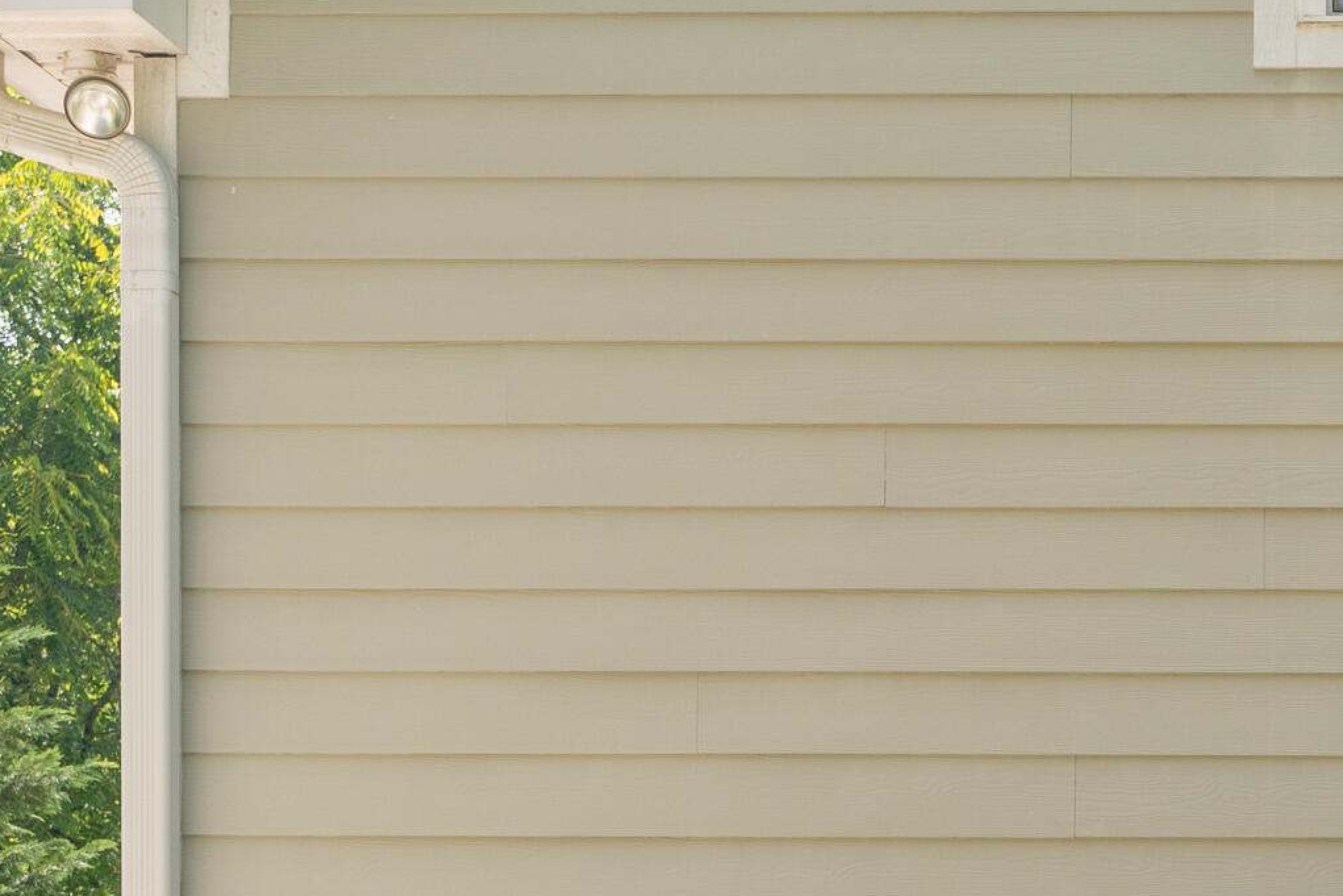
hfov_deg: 20.2
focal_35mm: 94
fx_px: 3507
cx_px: 1649
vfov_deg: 13.8
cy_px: 1289
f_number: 7.1
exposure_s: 1/320
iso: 320
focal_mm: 32
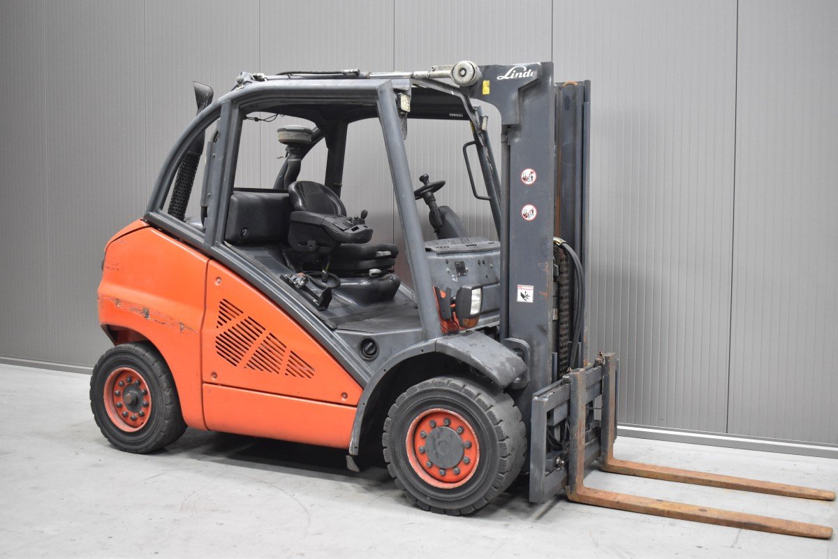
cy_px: 280
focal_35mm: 38
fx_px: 873
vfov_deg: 35.5
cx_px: 419
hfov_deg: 51.3
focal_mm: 25
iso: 1600
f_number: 4
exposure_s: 1/40
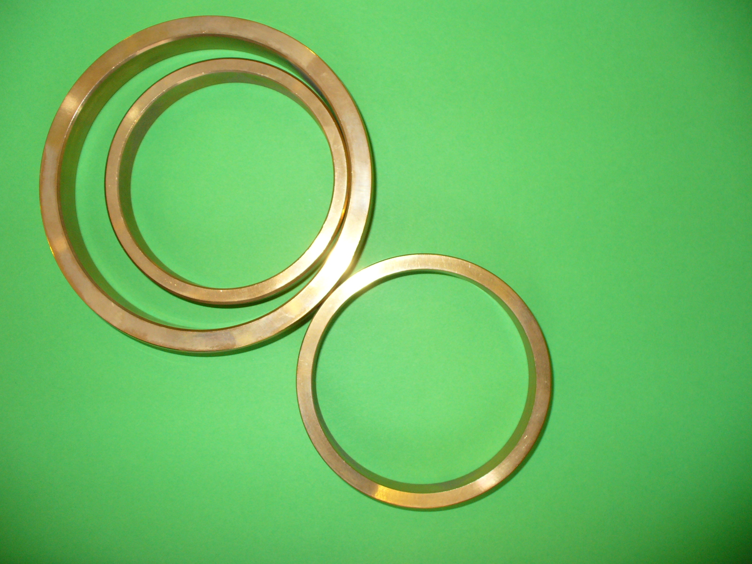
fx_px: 804
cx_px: 376
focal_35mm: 37
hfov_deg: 50.1
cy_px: 282
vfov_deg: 38.7
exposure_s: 1/60
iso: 100
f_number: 2.8
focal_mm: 6.1
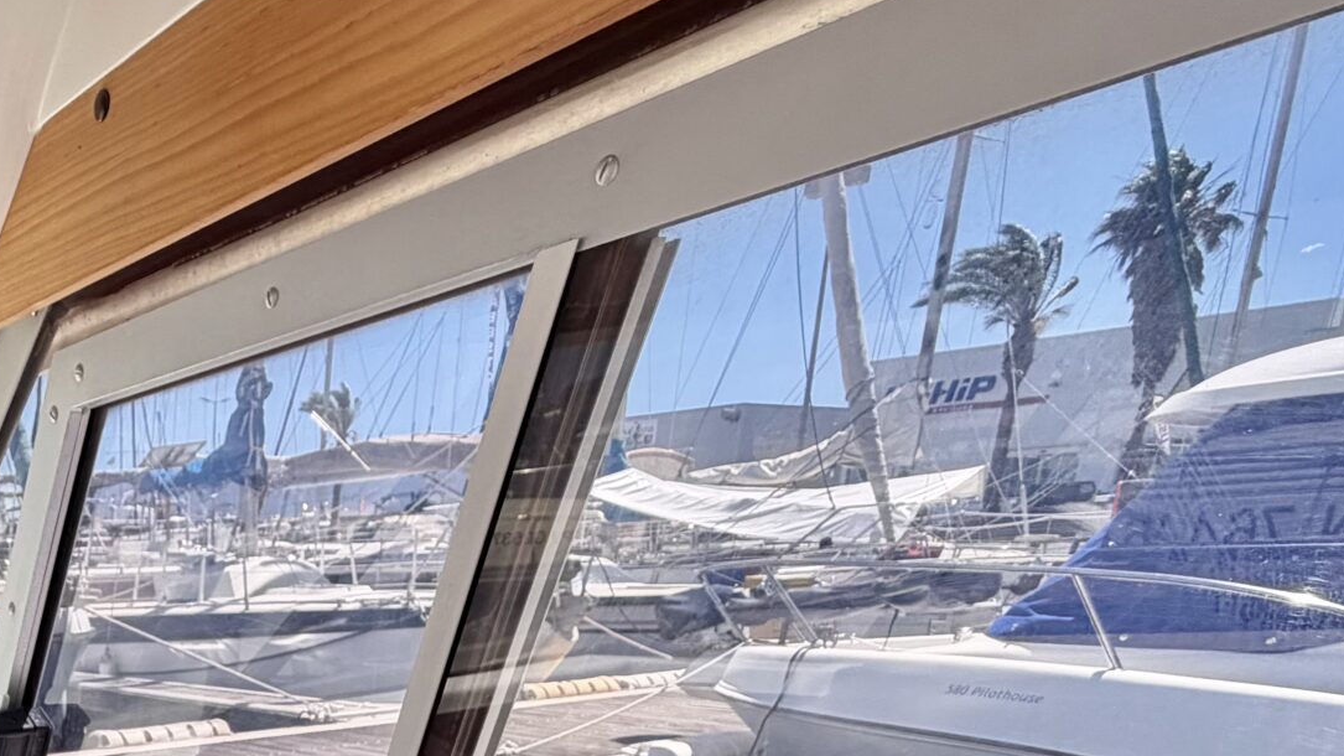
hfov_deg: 46.4
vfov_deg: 27.6
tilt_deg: -18.5
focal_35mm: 36
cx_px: 4
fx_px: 1283
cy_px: 974
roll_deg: +2.4
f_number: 2.2
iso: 40
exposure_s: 1/701
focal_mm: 2.22
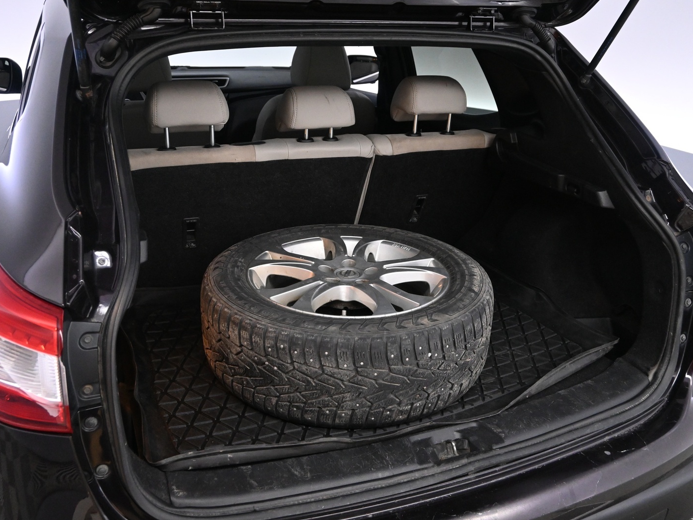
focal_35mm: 32
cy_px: 259
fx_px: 646
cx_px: 346
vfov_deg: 43.8
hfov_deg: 56.4
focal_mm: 19.5
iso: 3200
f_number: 4.5
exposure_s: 1/80
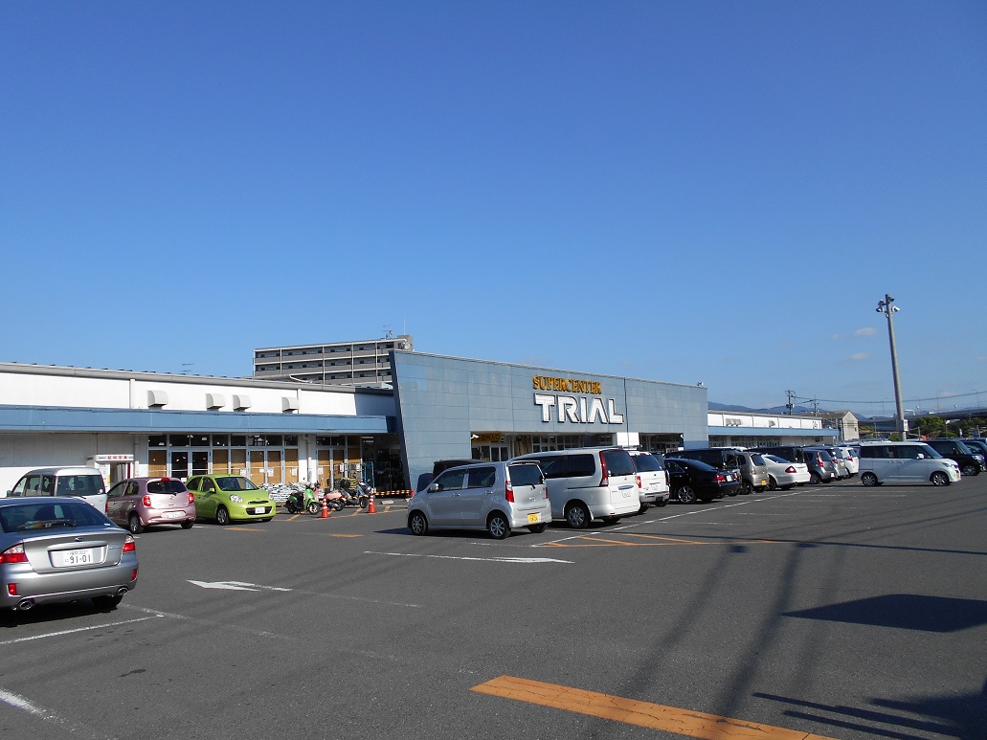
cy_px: 370
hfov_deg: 67.3
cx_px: 494
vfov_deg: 53.1
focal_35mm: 26
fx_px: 741
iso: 80
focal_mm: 4.6
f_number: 3.2
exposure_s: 1/1250
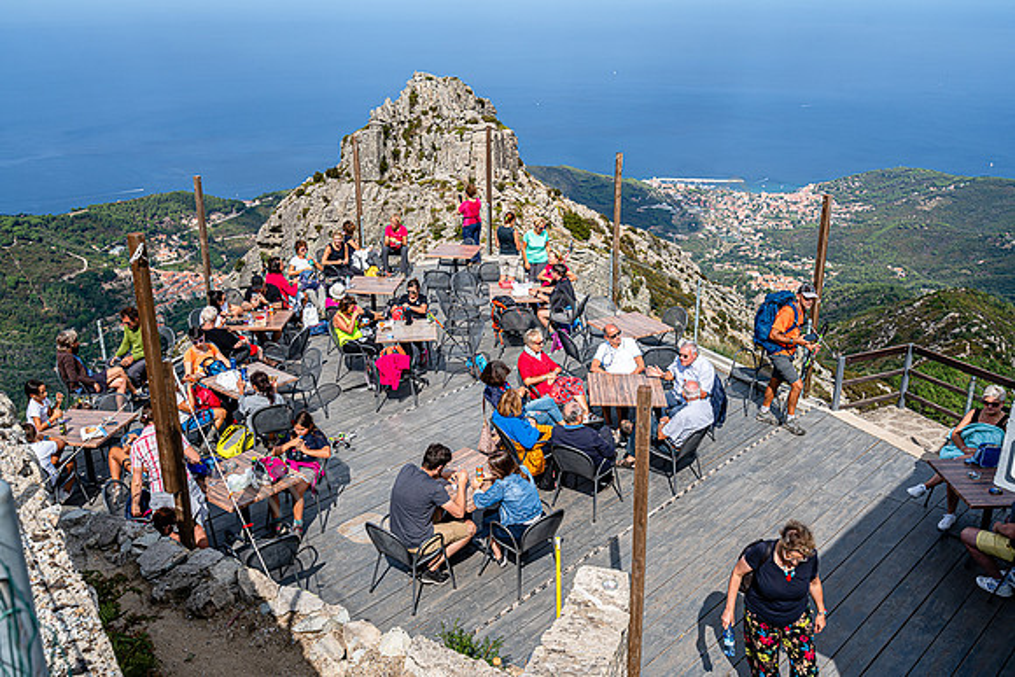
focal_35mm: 34
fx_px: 959
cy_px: 338
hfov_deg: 55.8
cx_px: 508
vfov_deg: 38.9
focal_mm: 34
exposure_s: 1/320
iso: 100
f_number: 8
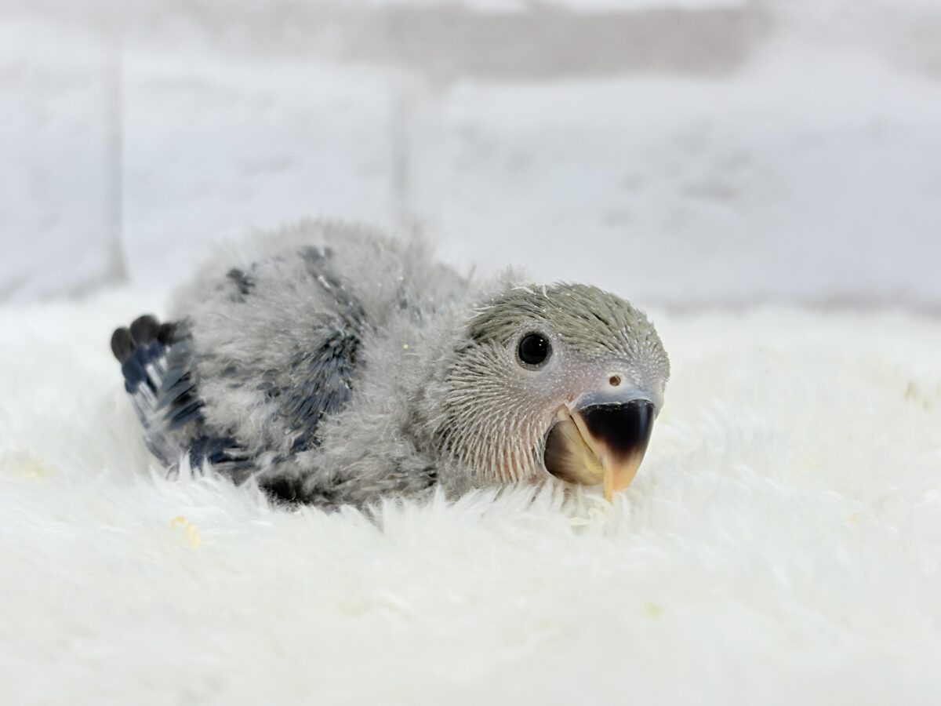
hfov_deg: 36.8
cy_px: 353
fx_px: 1414
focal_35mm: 52
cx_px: 470
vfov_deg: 28.0
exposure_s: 1/50
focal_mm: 5.96
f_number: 1.6
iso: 32
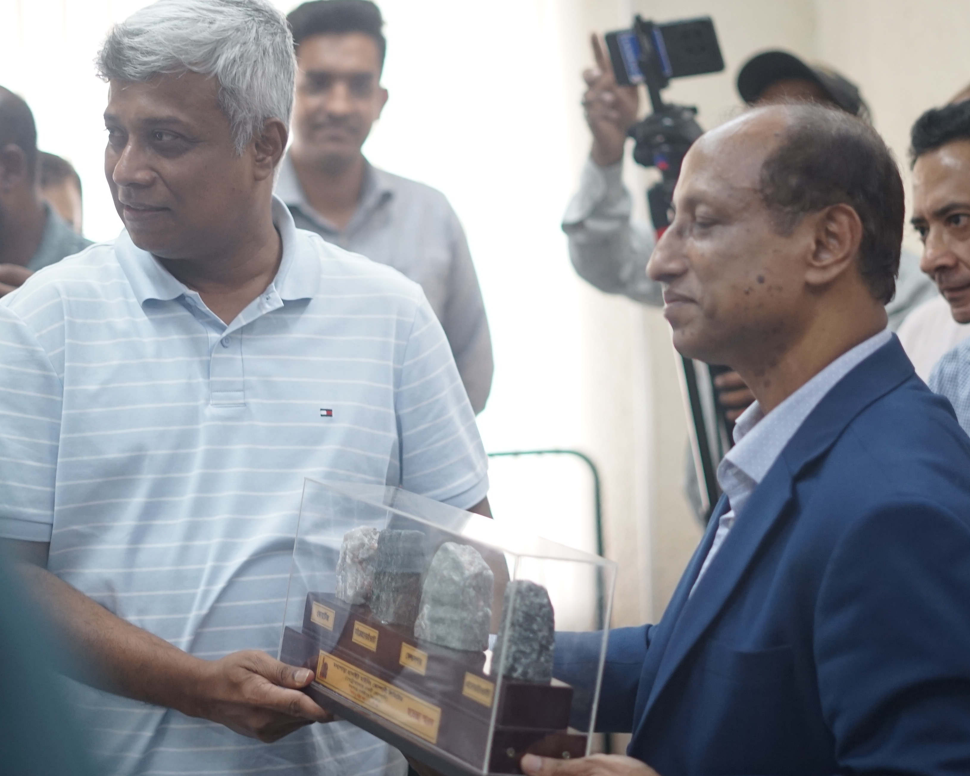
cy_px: 388
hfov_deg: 22.5
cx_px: 436
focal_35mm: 85
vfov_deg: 18.1
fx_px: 2440
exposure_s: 1/160
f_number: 1.8
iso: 1000
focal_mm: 50
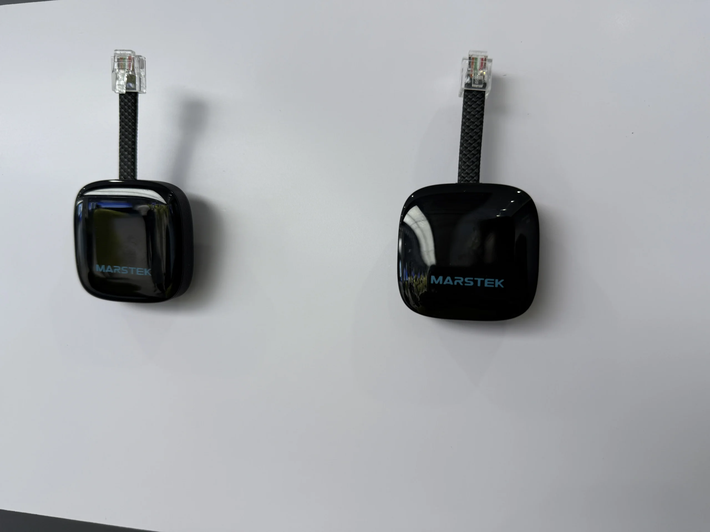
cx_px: 355
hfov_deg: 71.6
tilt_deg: +2.5
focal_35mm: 24
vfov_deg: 56.8
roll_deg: -2.0
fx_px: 492
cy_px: 266
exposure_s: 1/100
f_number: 1.78
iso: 80
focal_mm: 6.76
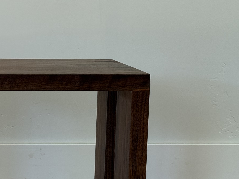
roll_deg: +0.1
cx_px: -11
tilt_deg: -9.8
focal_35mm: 108
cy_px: 152
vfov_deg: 13.6
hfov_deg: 17.7
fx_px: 746
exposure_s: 1/121
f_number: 1.78
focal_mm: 6.76
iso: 64
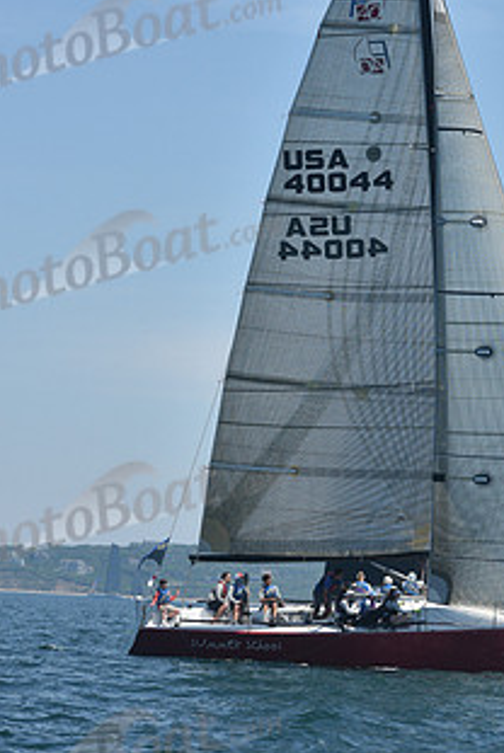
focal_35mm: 177
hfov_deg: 7.8
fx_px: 3708
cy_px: 353
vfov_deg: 11.6
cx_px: 408
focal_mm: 95
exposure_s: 1/1250
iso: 320
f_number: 9
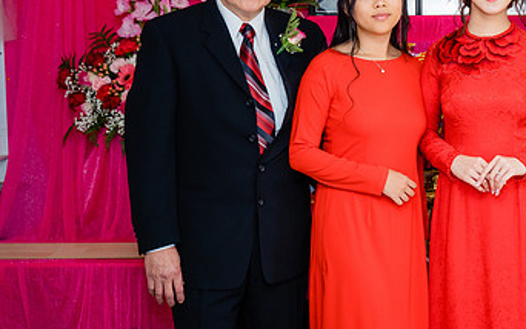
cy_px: 96
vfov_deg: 20.2
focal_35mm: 64
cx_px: 449
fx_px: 918
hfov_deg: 30.9
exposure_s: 1/160
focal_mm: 33
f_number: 4
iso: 800
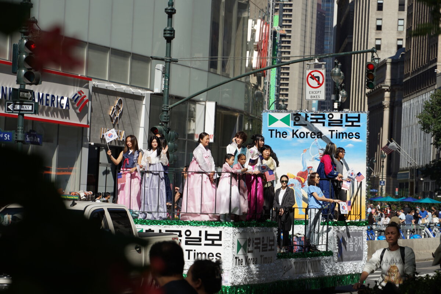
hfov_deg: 13.7
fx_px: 1837
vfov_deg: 9.1
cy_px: 147
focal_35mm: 150
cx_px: 220
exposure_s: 1/320
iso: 100
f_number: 9
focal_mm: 150
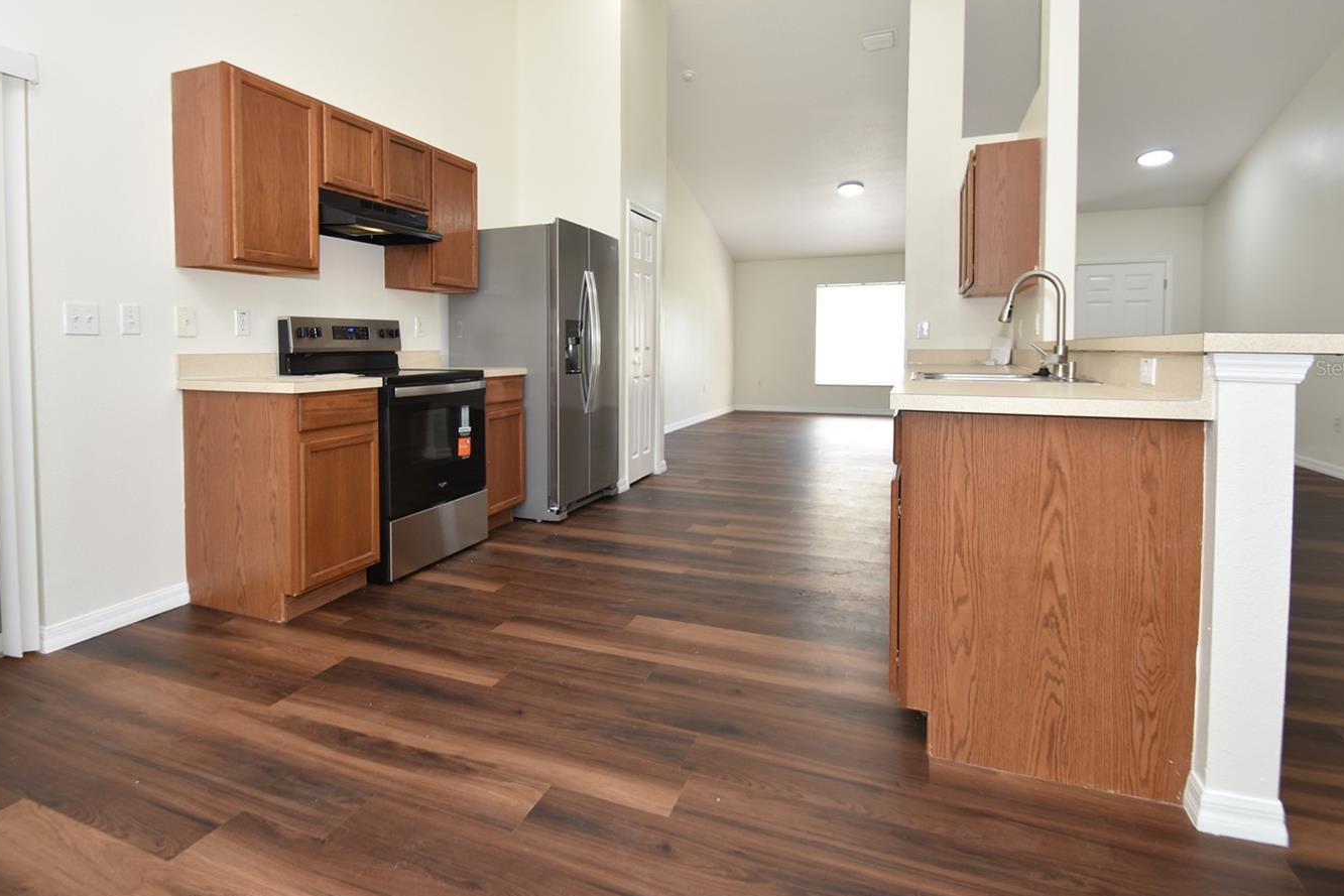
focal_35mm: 18
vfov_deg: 66.9
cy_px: 368
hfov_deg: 89.7
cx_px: 599
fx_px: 672
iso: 250
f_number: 4
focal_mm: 10
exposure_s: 1/60
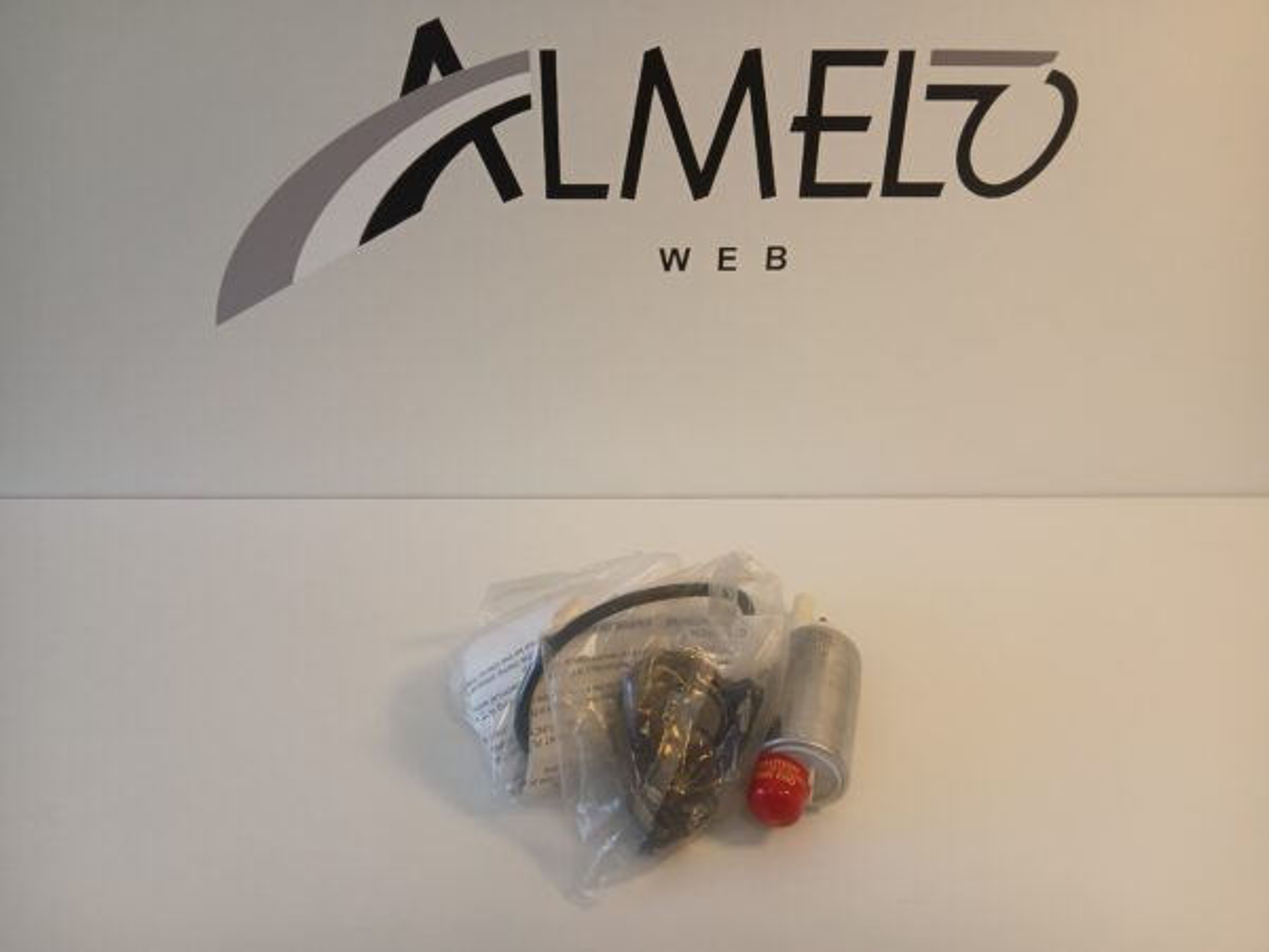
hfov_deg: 67.3
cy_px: 476
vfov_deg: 53.1
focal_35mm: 26
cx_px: 634
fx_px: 953
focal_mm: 3.98
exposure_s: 1/50
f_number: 1.8
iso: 40
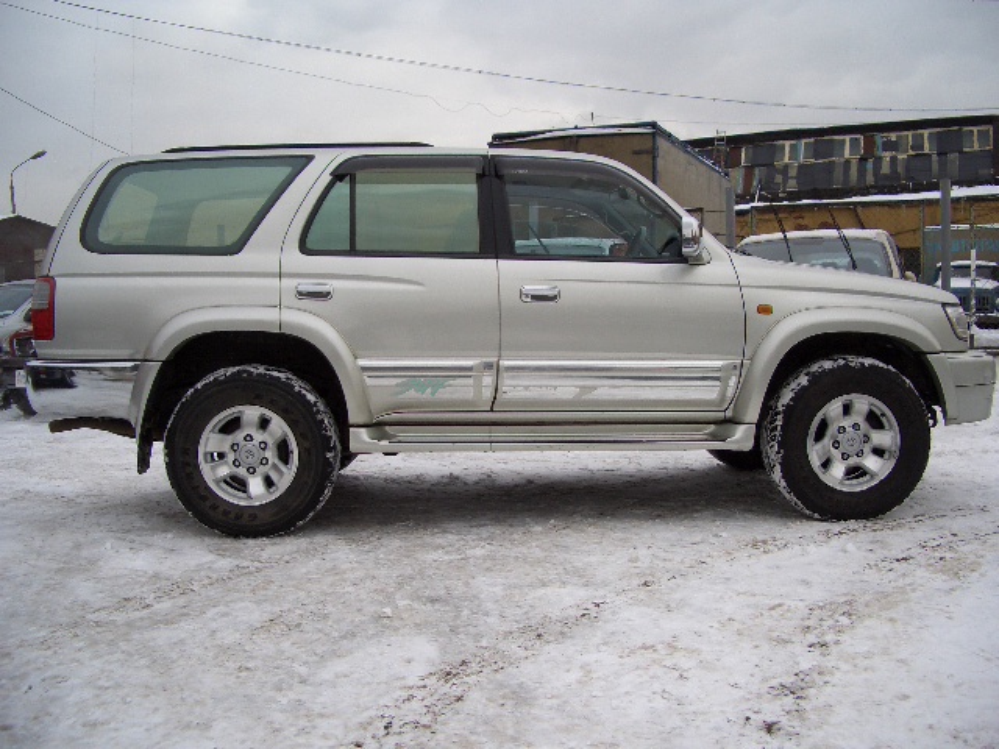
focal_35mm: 35
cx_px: 500
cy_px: 374
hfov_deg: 52.6
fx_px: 1010
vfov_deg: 40.7
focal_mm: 5.8
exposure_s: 1/250
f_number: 2.6
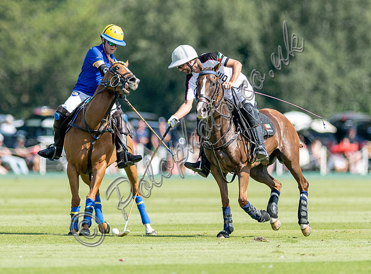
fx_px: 8243
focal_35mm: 773
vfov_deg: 1.9
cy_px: 151
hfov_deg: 2.6
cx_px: 176
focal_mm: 300
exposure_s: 1/2500
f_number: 2.8
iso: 250
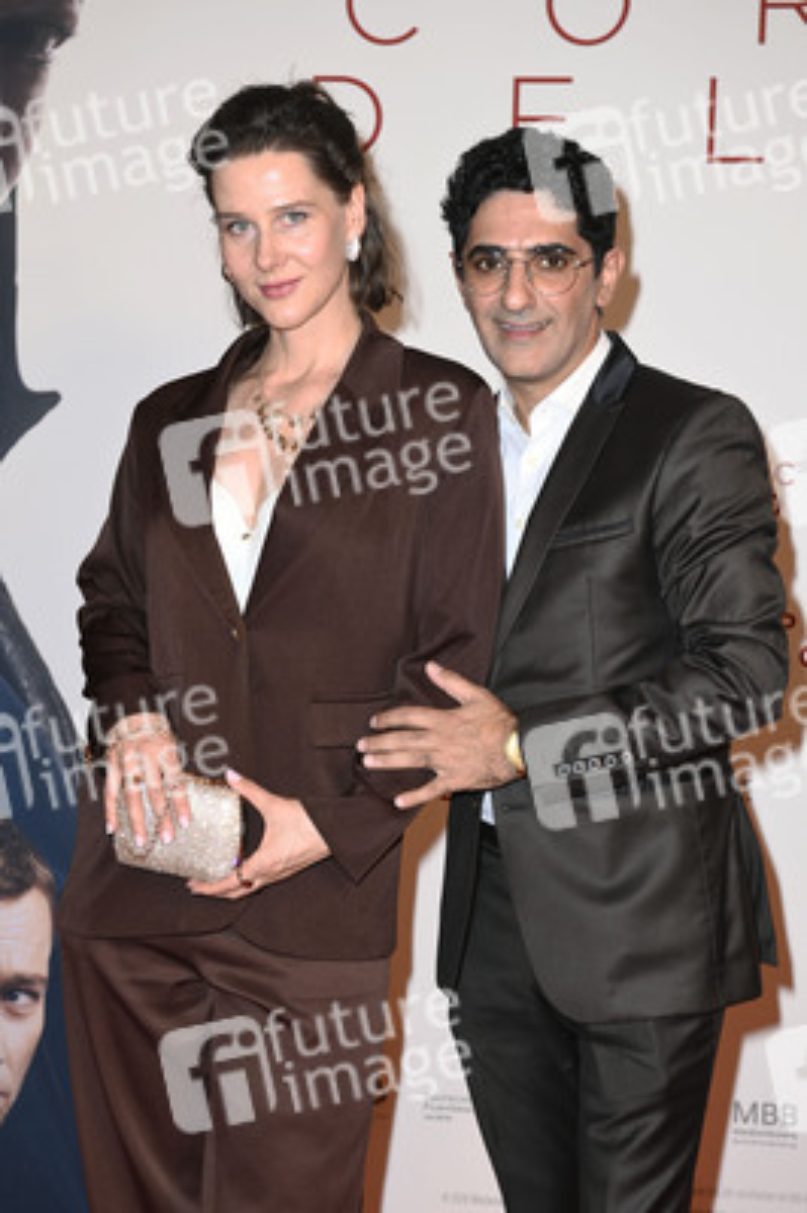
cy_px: 606
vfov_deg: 30.5
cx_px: 404
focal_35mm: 66
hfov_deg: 20.6
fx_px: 2223
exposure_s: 1/200
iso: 500
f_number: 6.3
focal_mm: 66
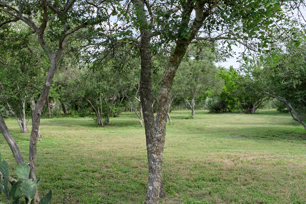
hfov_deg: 42.6
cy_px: 98
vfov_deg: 29.9
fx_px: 382
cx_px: 88
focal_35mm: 45
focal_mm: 16
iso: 100
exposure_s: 1/25
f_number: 8
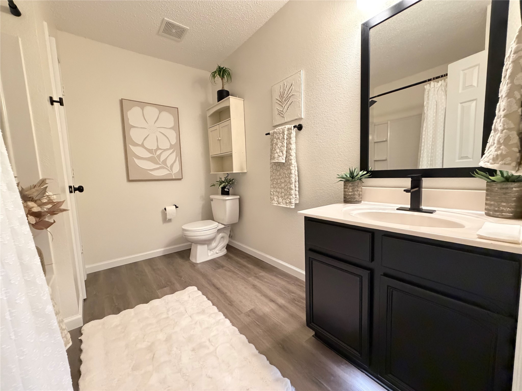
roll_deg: +1.7
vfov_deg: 85.7
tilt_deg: -5.1
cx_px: 261
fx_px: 211
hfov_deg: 102.1
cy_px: 196
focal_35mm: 14
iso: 800
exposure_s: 1/60
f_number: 2.2
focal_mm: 2.22
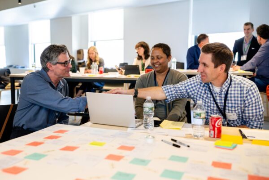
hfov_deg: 54.4
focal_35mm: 35
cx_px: 134
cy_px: 90
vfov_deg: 37.9
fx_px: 262
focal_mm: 35
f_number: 2.2
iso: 1250
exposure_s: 1/160
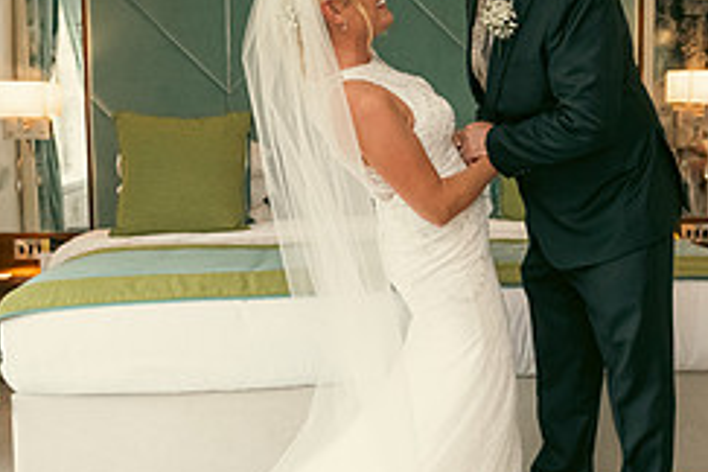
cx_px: 420
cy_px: 237
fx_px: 1160
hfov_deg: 33.8
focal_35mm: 59
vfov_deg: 23.0
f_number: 3.5
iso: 800
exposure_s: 1/160
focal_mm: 24
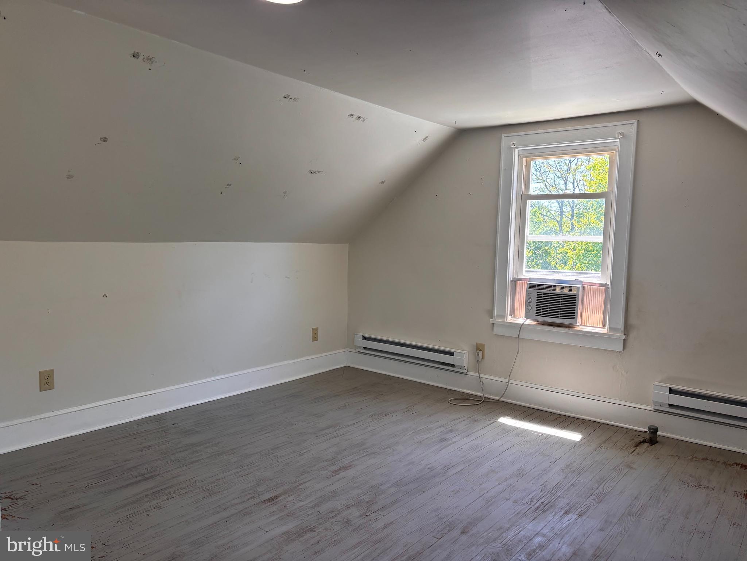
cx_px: 374
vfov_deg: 53.1
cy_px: 280
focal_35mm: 26
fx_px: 561
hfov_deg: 67.3
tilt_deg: -4.8
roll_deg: -0.6
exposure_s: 1/124
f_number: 1.6
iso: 64
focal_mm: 5.96
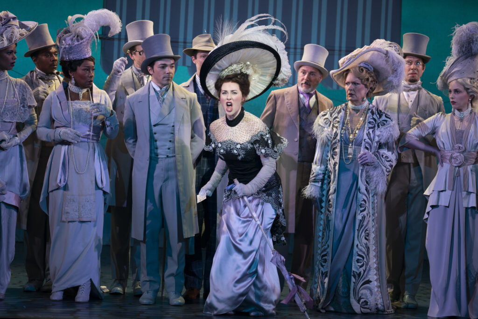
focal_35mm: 108
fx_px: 1434
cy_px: 160
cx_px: 239
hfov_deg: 18.9
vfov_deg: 12.7
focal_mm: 108
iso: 1000
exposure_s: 1/250
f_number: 4
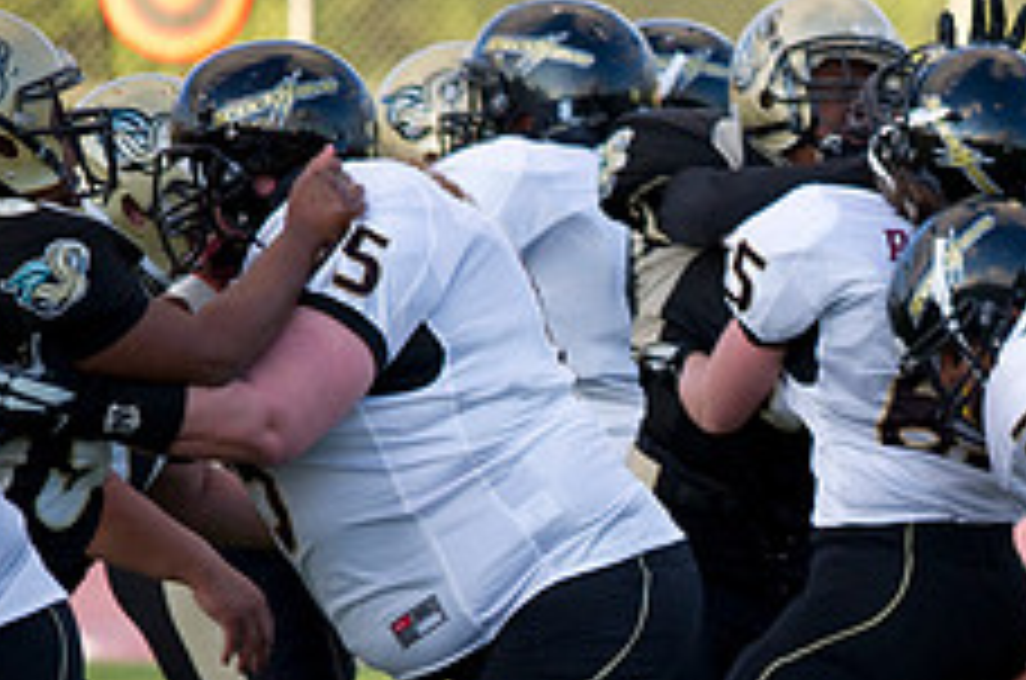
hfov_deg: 2.8
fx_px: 21017
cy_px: 504
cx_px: 1130
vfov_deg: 1.9
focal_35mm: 739
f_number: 6
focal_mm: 290
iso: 2200
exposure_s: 1/1000
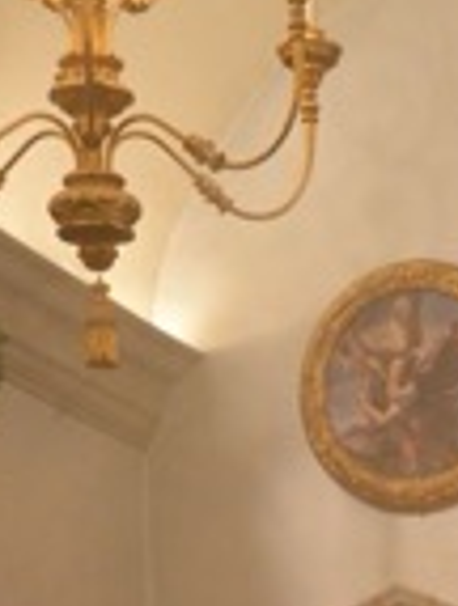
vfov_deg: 10.9
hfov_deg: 9.2
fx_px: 2828
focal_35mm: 161
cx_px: 539
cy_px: 1309
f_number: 5
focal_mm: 24
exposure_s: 1/125
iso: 1600
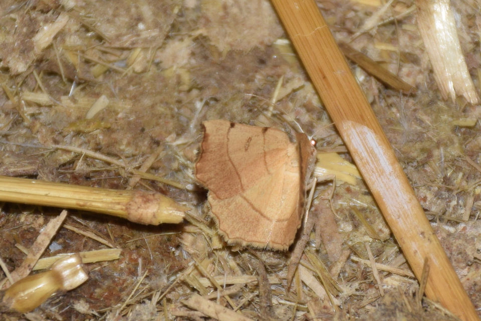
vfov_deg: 6.5
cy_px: 160
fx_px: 2806
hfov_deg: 9.8
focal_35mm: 210
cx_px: 240
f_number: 7.1
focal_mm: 140
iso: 320
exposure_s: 1/60
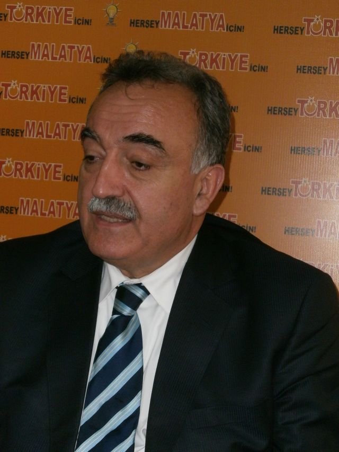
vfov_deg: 21.5
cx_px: 170
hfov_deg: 16.2
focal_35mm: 91
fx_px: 1188
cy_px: 226
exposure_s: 1/80
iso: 250
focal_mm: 16.2
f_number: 5.9
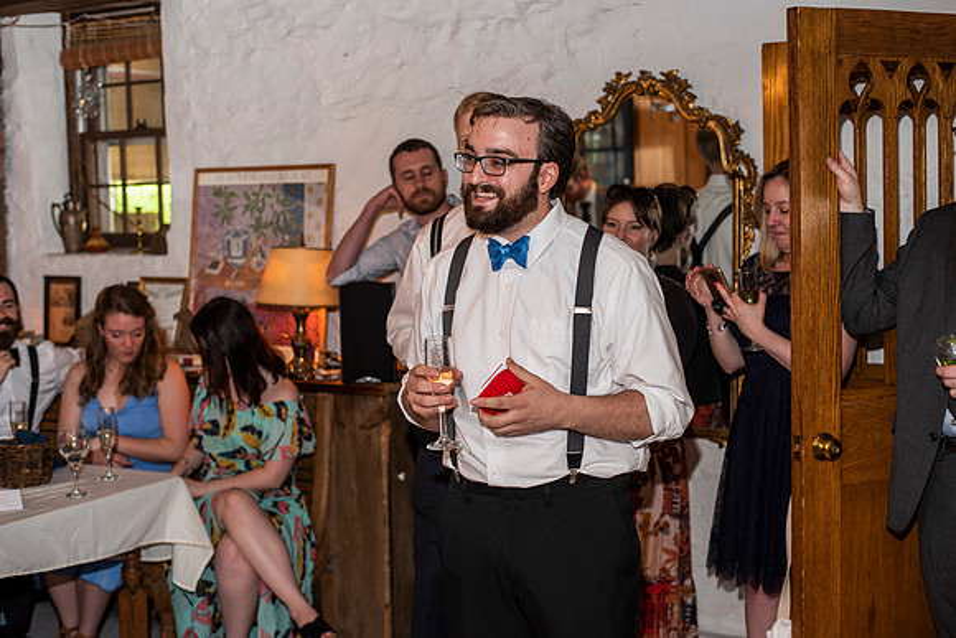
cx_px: 478
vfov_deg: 27.0
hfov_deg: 39.6
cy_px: 319
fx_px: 1328
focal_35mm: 50
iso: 500
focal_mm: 50
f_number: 3.2
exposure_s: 1/100
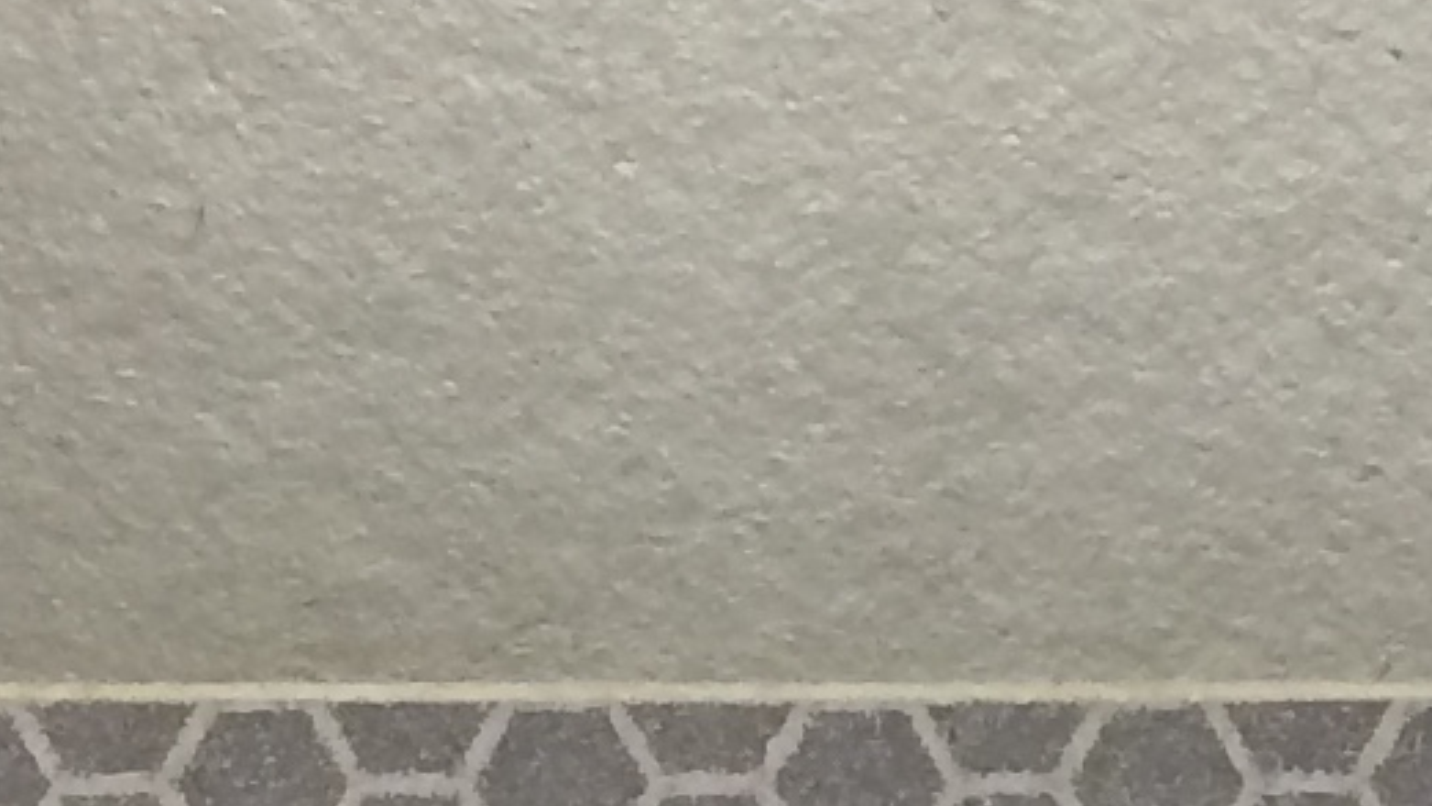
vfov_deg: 6.0
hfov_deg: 10.8
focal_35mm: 198
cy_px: 1670
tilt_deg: -88.3
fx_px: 7518
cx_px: 1459
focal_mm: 4.15
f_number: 2.2
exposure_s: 1/33
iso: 64
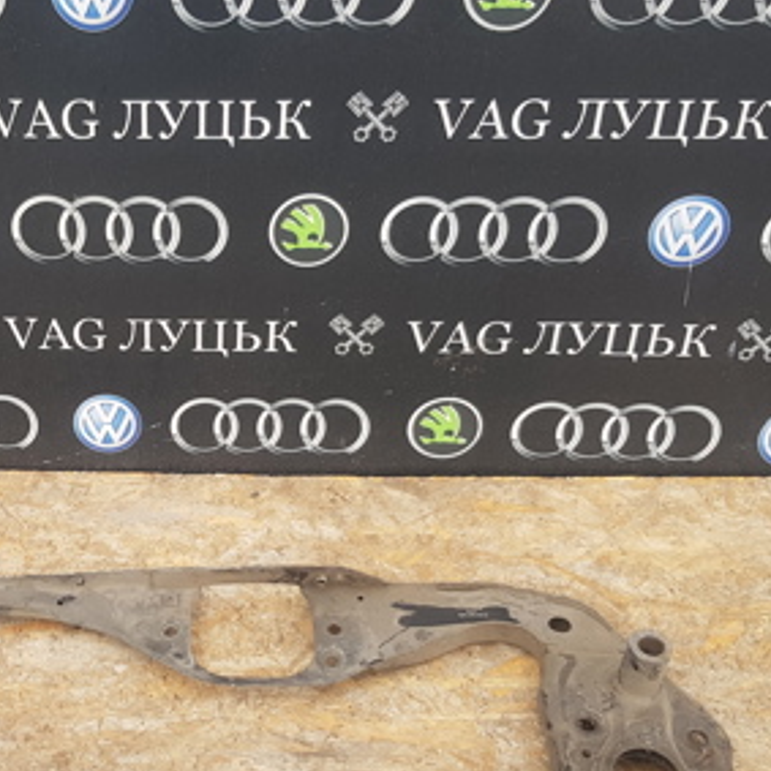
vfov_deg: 32.6
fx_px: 1310
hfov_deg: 31.7
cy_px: 489
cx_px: 128
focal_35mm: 52
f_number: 1.7
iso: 40
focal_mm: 4.2
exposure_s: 1/507
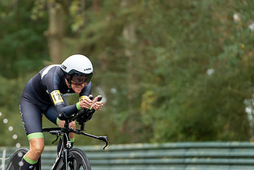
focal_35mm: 339
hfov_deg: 6.1
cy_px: 101
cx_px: 74
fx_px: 2394
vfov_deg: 4.1
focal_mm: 157
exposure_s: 1/1000
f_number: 2.8
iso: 1000
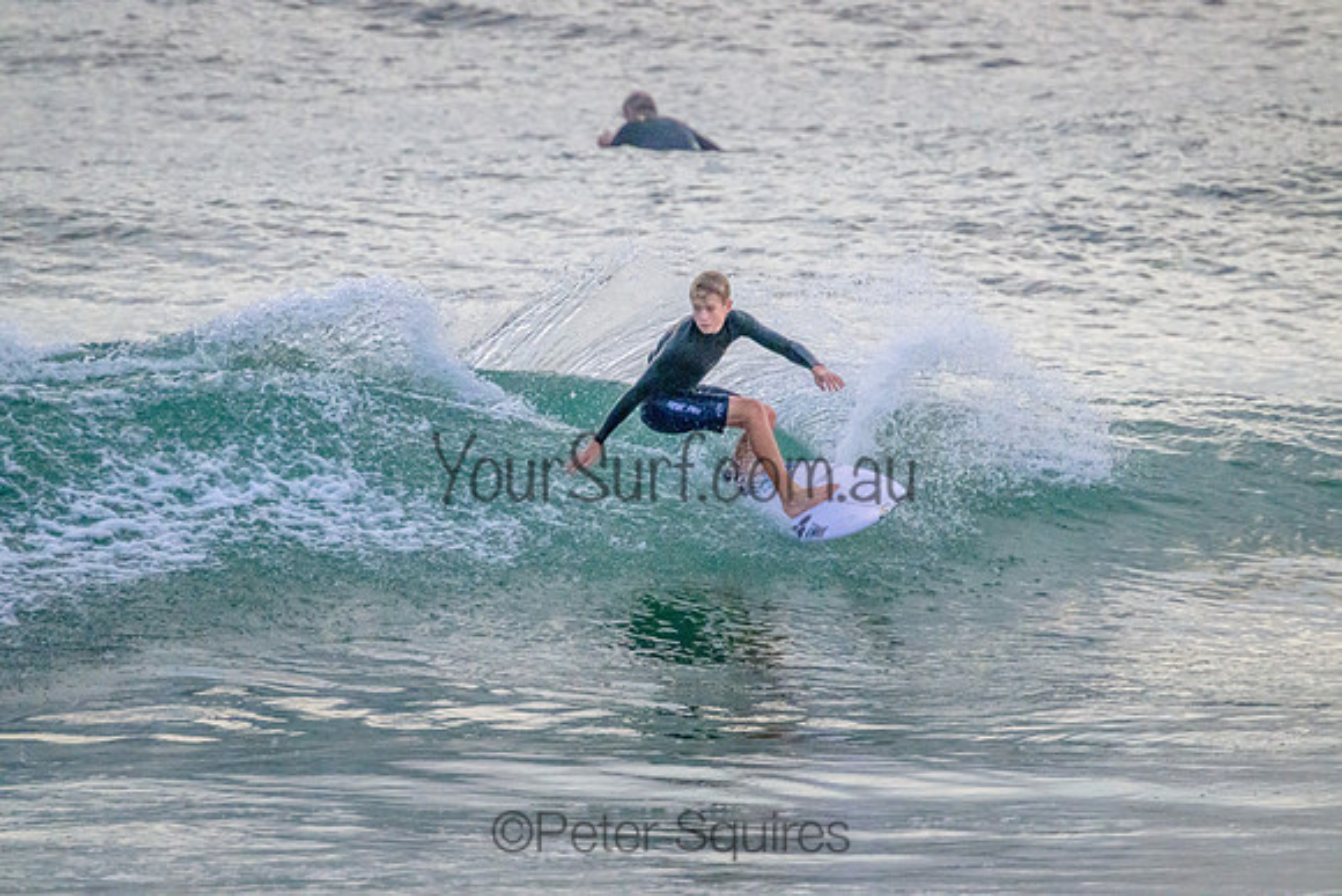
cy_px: 448
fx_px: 29828
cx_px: 671
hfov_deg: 2.6
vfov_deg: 1.7
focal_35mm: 800
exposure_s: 1/2000
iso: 11400
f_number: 11
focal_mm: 800
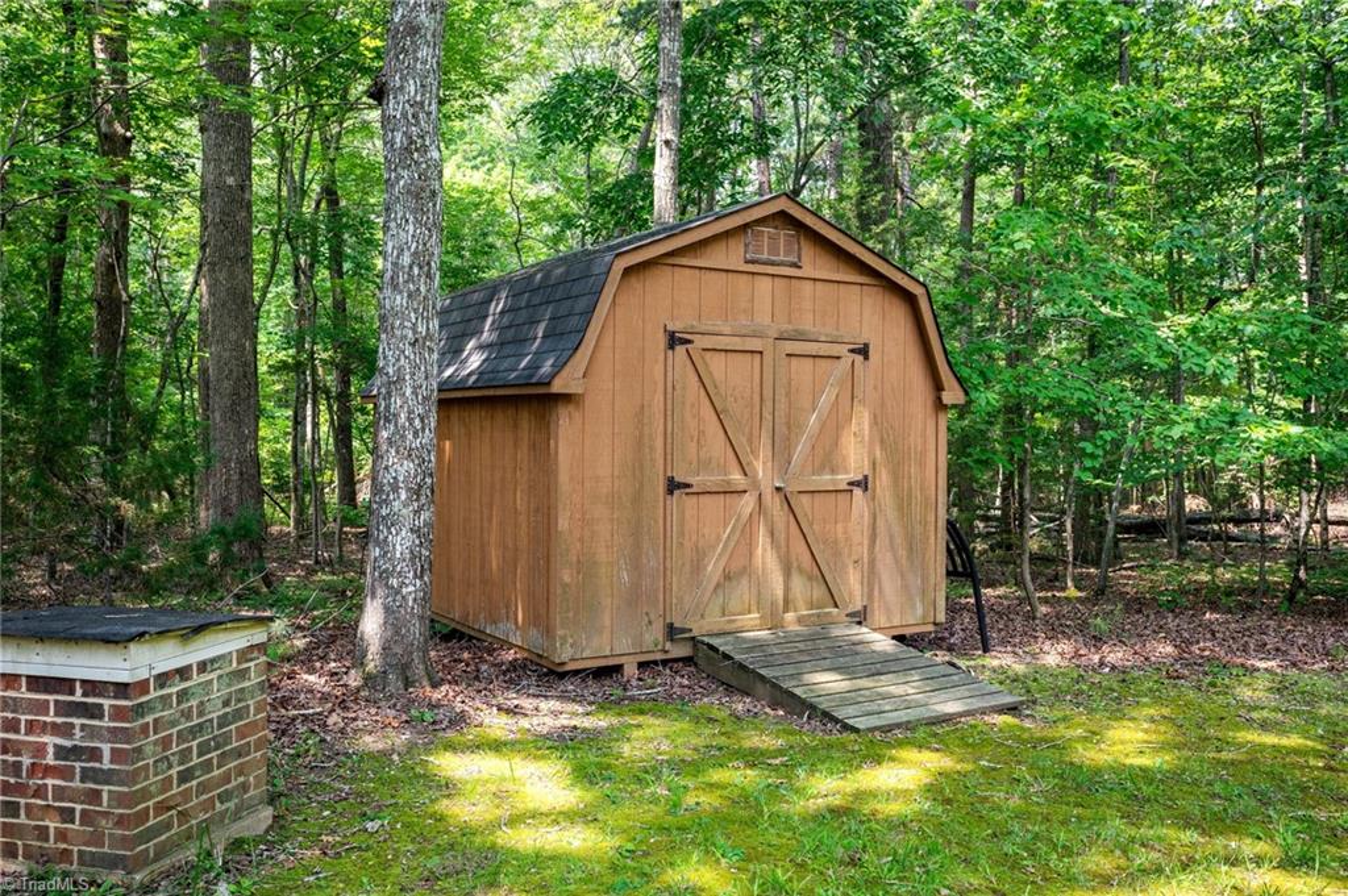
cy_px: 448
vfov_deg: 42.3
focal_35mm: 31
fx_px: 1160
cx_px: 674
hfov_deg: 60.3
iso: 250
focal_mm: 31
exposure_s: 1/100
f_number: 6.3
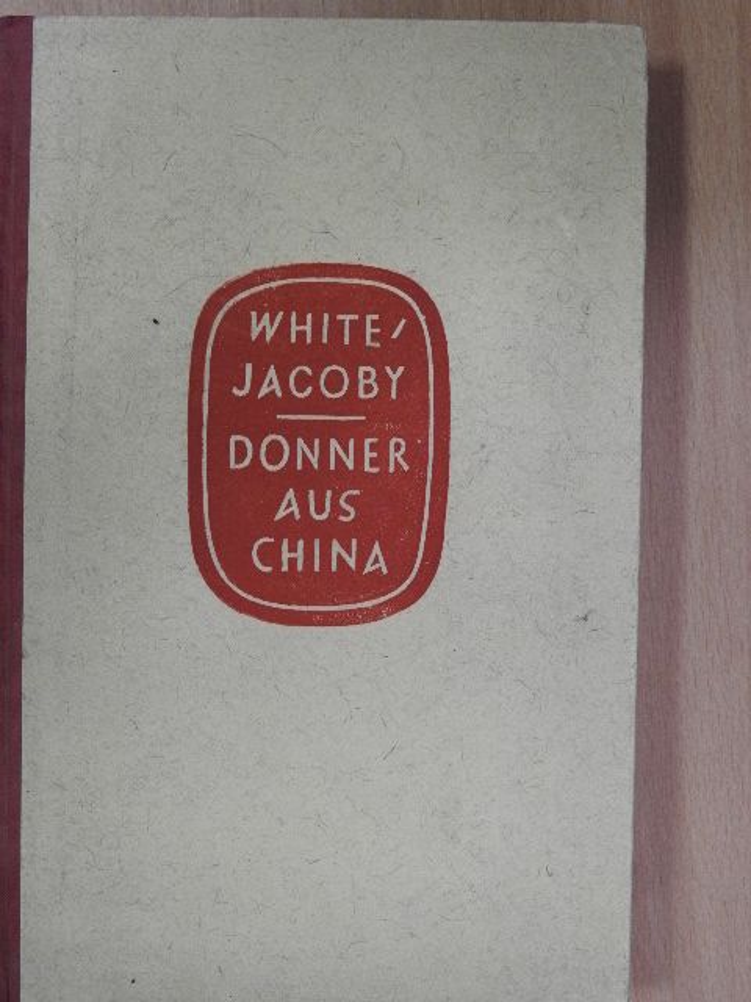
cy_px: 501
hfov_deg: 29.1
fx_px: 1446
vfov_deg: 38.2
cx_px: 376
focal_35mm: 50
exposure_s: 1/20
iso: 400
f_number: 4
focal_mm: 9
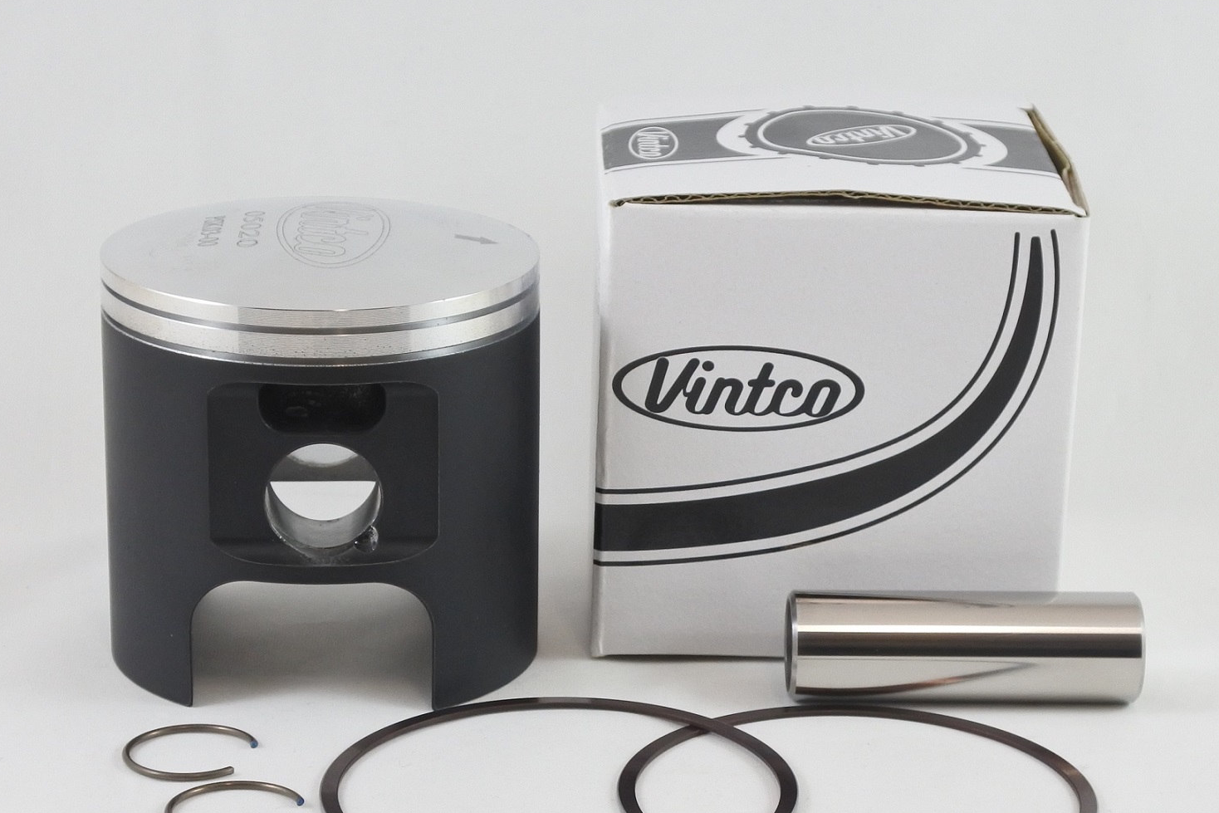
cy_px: 470
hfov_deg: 31.9
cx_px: 587
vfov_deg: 21.6
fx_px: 2133
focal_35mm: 63
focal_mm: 19.3
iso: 500
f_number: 4.5
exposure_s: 1/125
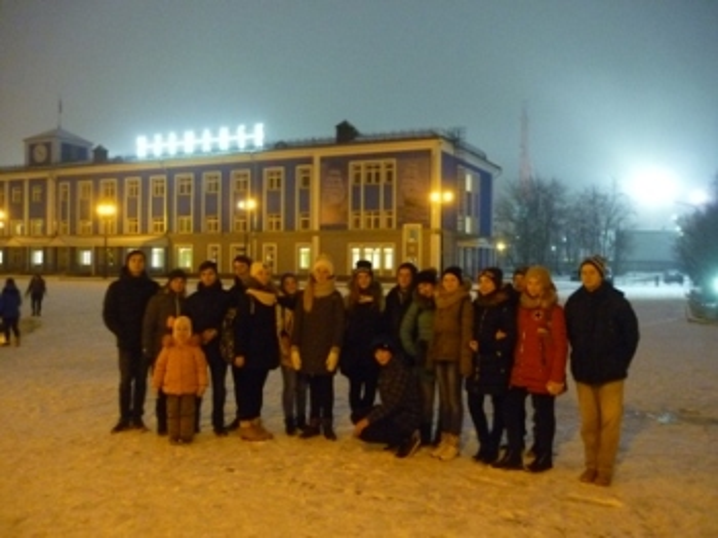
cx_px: 359
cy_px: 269
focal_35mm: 31
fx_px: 643
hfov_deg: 58.4
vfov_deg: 45.4
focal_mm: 5.5
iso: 800
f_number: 2.8
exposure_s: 1/10
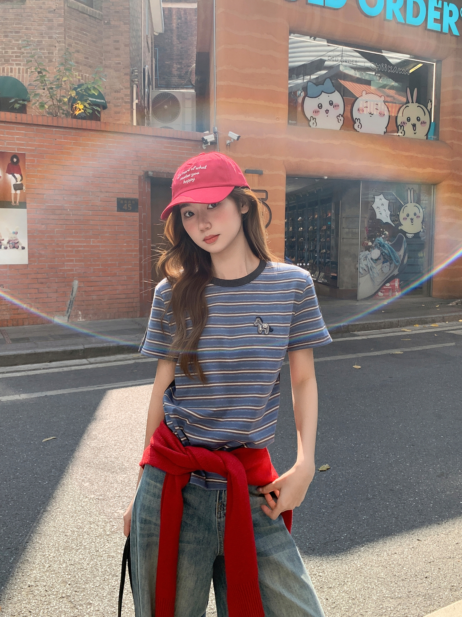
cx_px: 231
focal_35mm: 26
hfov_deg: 53.1
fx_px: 463
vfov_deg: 67.3
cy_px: 308
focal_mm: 4.25
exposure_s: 1/358
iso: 25
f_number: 1.8
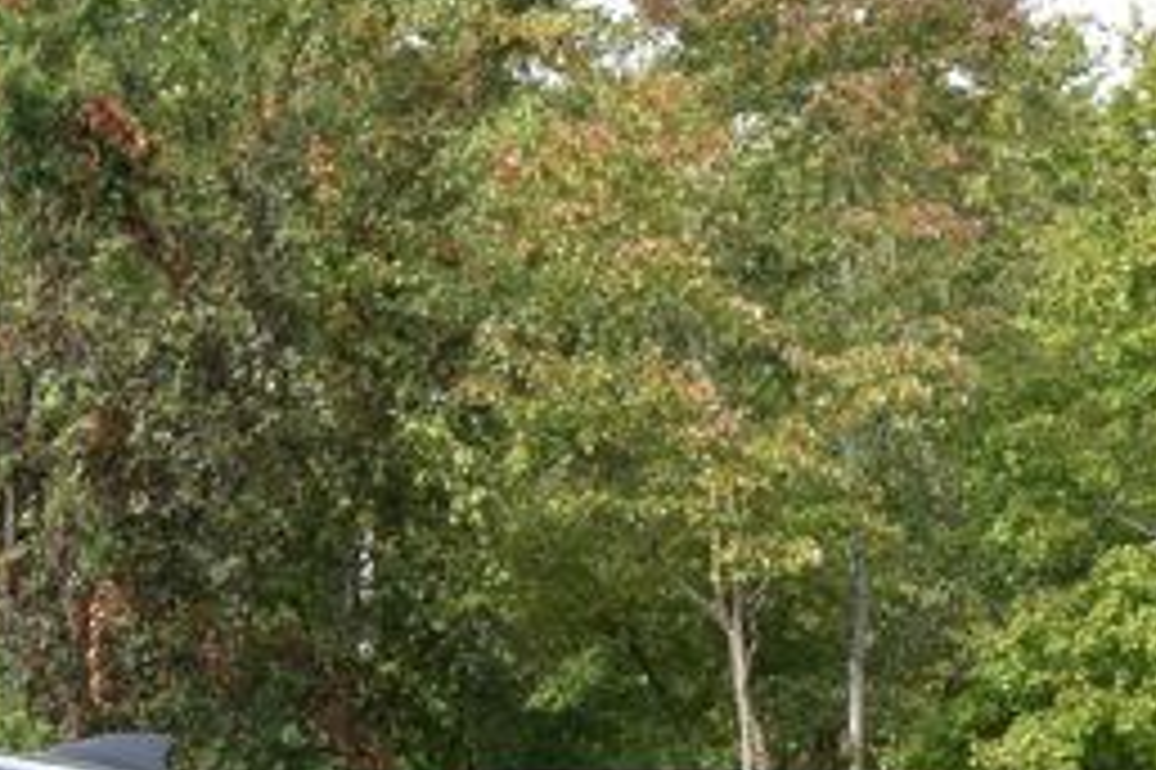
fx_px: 6514
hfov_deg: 9.6
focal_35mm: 203
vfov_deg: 6.6
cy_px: 1270
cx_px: -994
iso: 400
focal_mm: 34
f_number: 10
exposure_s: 1/250
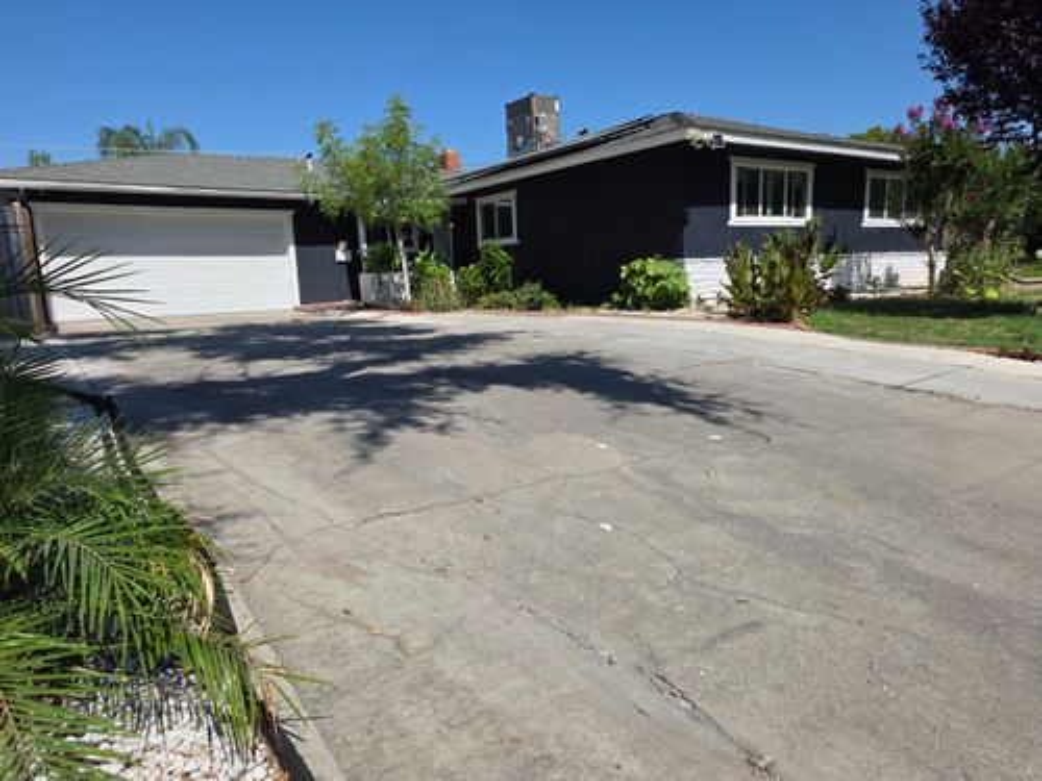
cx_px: 521
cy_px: 390
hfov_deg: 73.9
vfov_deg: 58.9
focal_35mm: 23
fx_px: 692
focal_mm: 6.25
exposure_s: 1/7061
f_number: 1.7
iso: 80
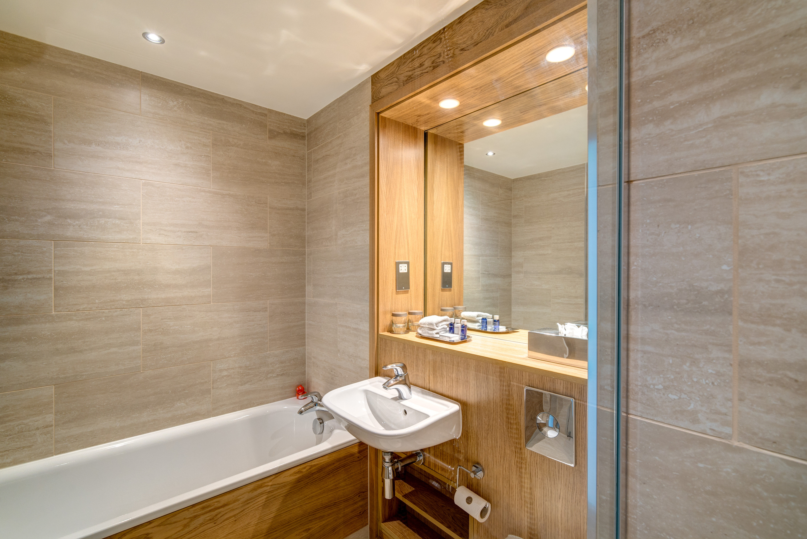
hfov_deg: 96.7
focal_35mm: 16
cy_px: 270
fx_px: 359
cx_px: 404
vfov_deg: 73.8
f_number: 10
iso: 400
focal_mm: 16
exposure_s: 1/3.33
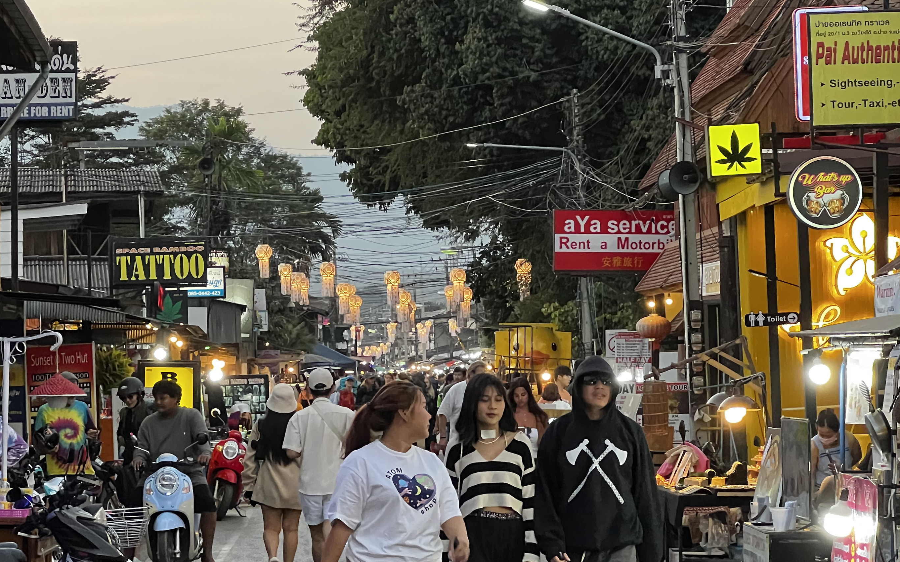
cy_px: 321
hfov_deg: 17.3
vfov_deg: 10.9
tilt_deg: +1.9
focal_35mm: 120
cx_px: 311
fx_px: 2943
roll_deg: +1.2
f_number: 2.8
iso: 400
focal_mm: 9
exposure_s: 1/100
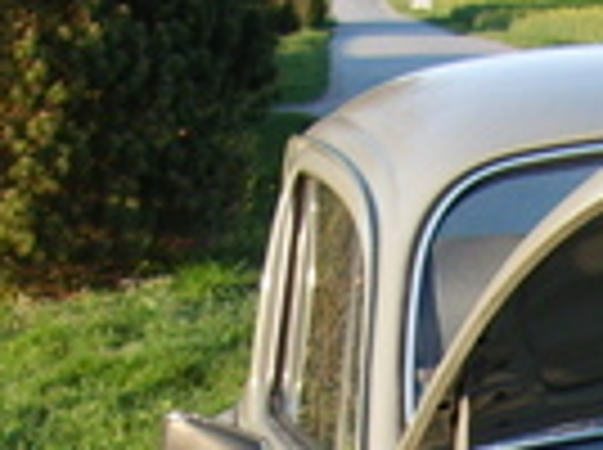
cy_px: 837
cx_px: 860
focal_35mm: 144
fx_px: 2504
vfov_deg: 9.7
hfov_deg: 13.1
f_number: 2.8
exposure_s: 1/180
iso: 50
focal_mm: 5.8
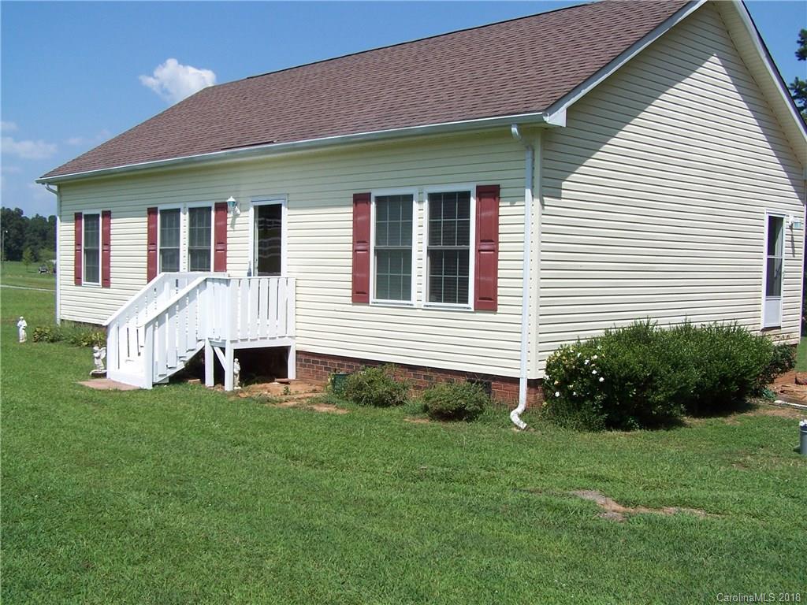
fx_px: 886
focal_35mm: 38
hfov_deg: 49.0
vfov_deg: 37.7
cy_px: 302
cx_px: 404
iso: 80
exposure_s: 1/1000
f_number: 4
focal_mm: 6.3
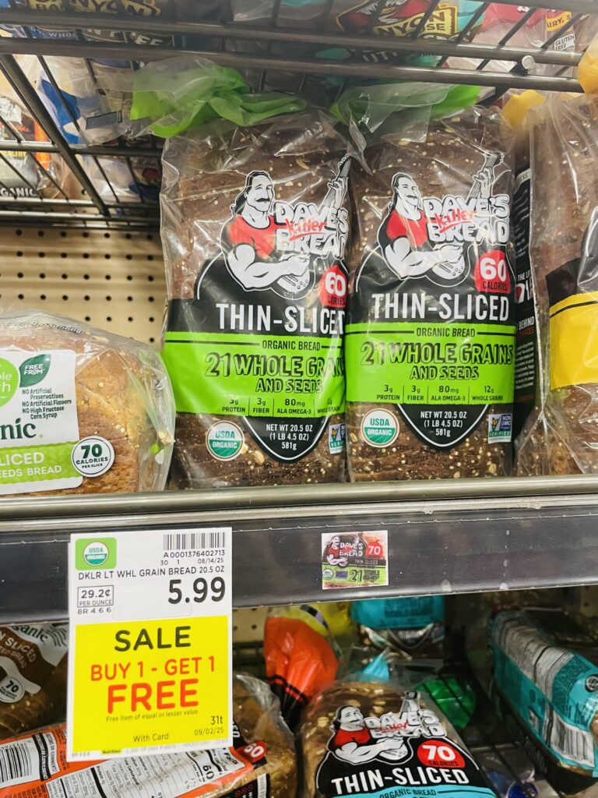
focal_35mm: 26
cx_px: 299
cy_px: 399
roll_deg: -0.1
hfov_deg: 53.1
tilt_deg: -4.8
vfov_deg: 67.3
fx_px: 599
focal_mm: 4.2
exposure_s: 1/60
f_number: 1.6
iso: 250
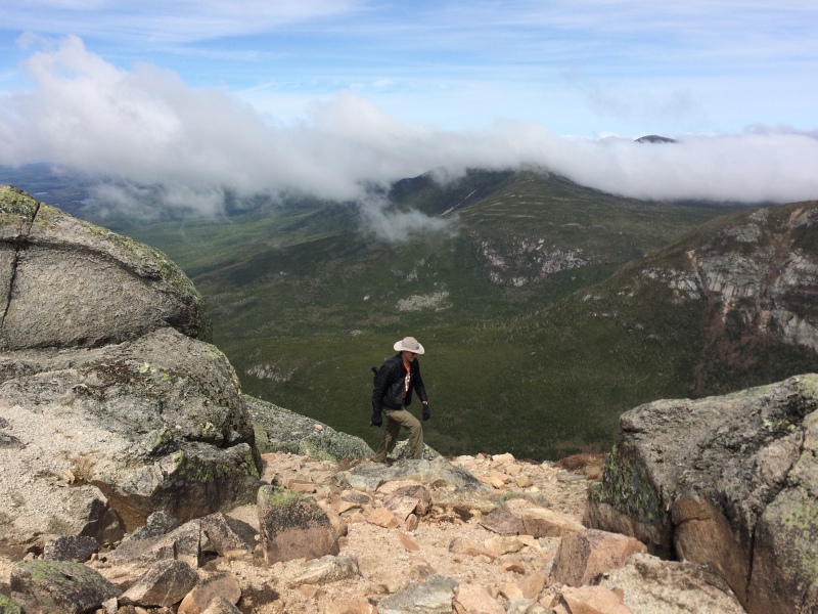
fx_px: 685
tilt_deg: -18.3
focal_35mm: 29
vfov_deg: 48.2
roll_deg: +0.4
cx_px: 409
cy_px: 307
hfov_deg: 61.7
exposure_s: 1/3165
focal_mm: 4.15
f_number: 2.2
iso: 32
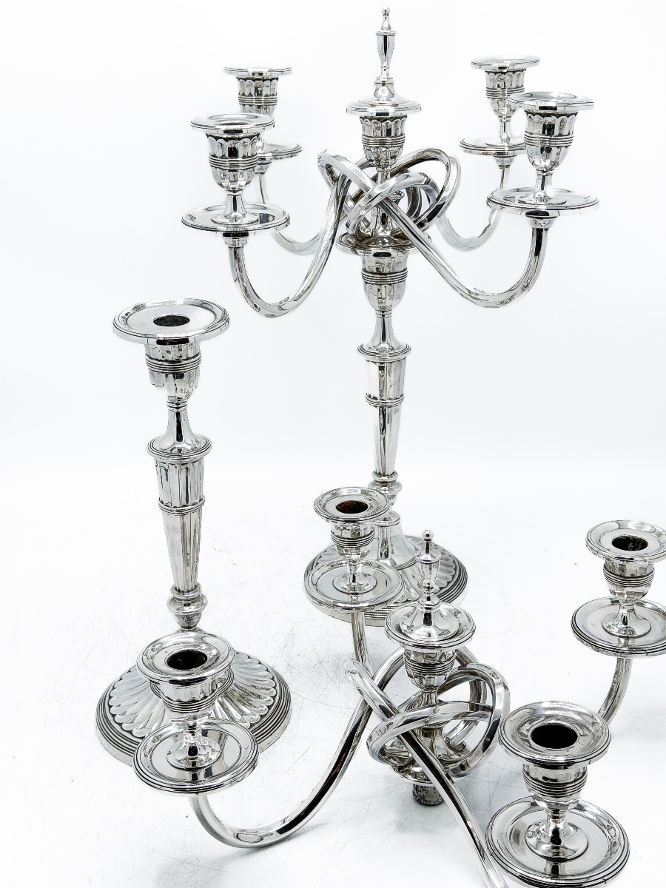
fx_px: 1231
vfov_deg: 39.7
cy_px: 444
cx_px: 333
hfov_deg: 30.3
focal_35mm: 48
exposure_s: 1/1600
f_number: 1.8
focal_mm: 6.76
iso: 64
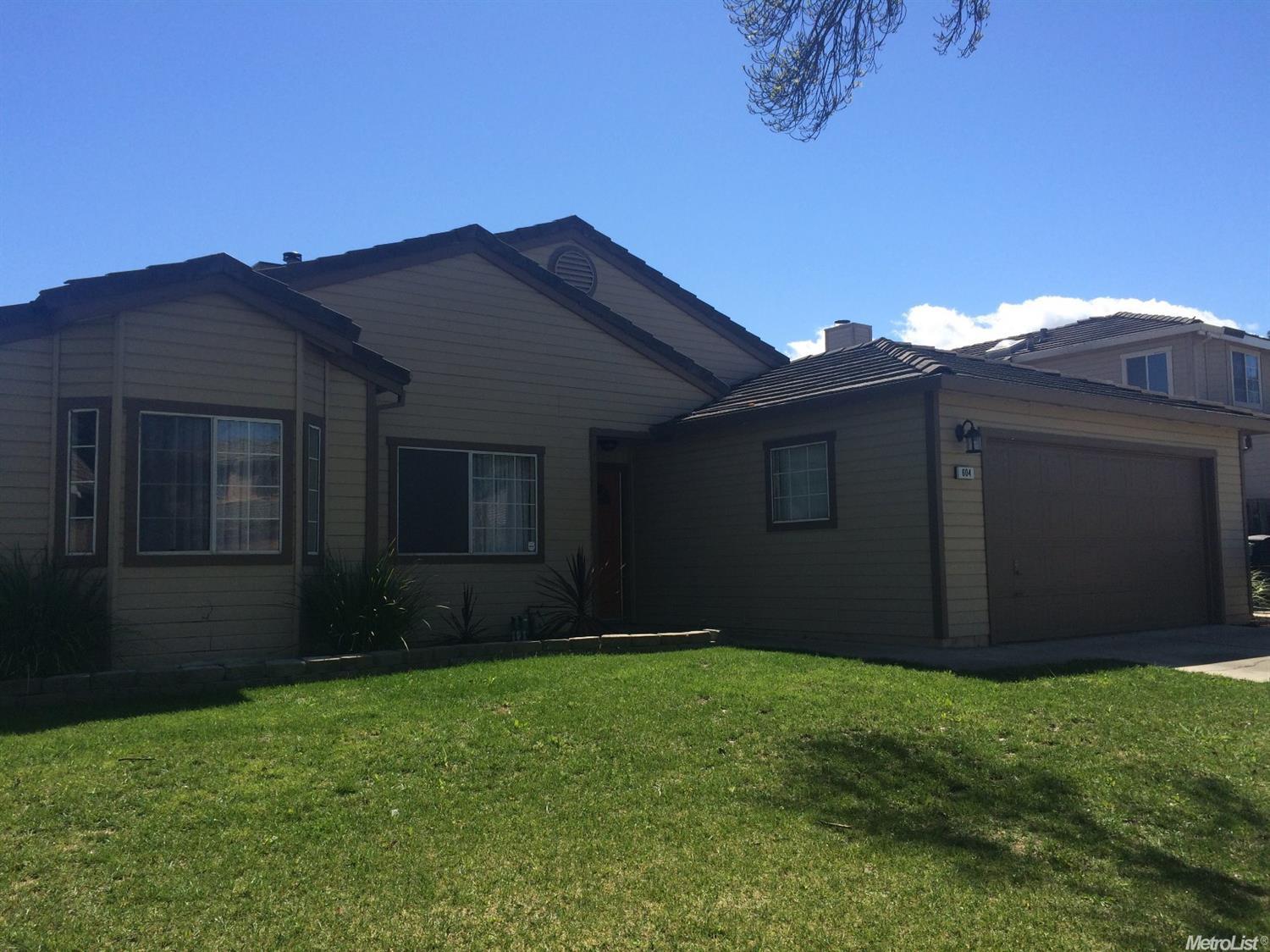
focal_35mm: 29
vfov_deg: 48.2
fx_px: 1064
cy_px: 476
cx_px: 635
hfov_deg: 61.7
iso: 32
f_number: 2.2
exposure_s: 1/2053
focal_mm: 4.15
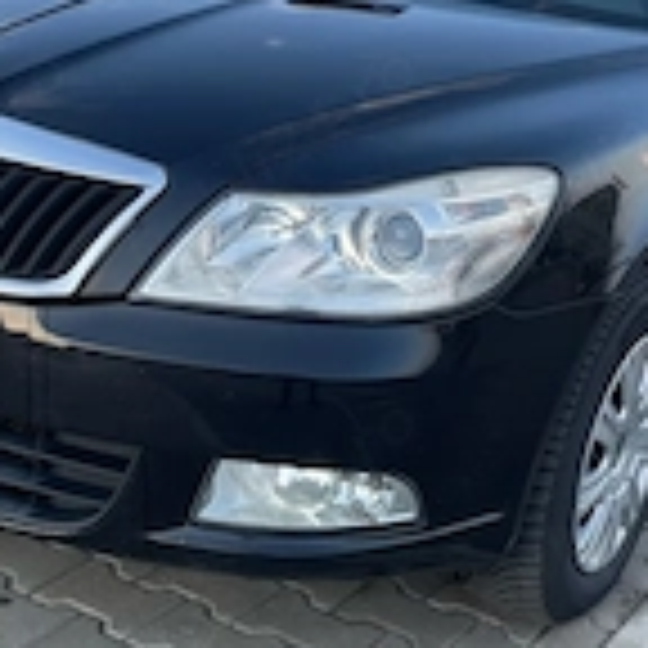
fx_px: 1355
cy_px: 216
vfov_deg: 26.7
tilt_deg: -9.2
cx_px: 360
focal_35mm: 64
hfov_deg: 26.9
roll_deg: +1.2
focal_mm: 4.2
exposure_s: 1/312
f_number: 1.6
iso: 32
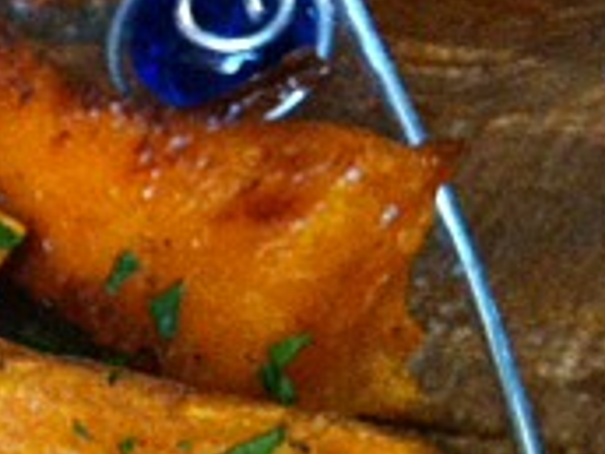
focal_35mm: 130
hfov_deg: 13.8
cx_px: -412
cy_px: 609
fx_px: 2272
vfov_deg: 11.1
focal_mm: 3.85
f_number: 2.8
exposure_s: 1/15
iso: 320
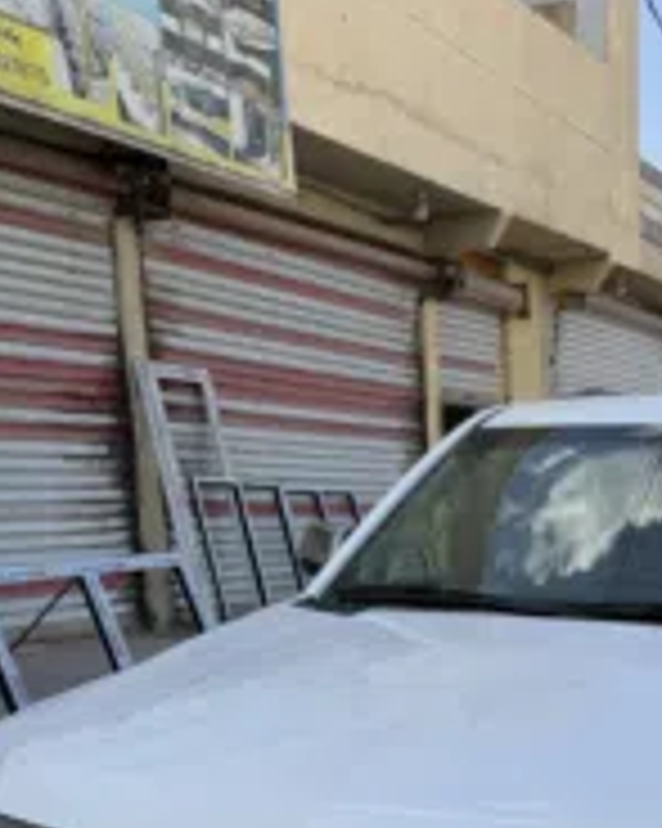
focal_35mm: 51
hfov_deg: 28.2
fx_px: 1250
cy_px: 819
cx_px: 630
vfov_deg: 33.7
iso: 80
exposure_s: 1/3021
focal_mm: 6.76
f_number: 1.78
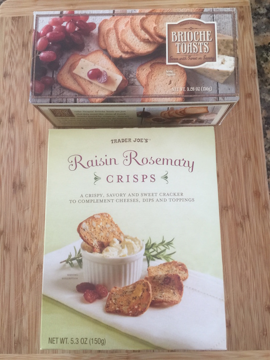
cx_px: 135
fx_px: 302
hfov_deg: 48.2
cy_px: 180
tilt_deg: -81.0
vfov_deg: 61.7
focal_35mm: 29
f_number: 2.2
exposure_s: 1/15
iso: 80
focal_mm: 4.15
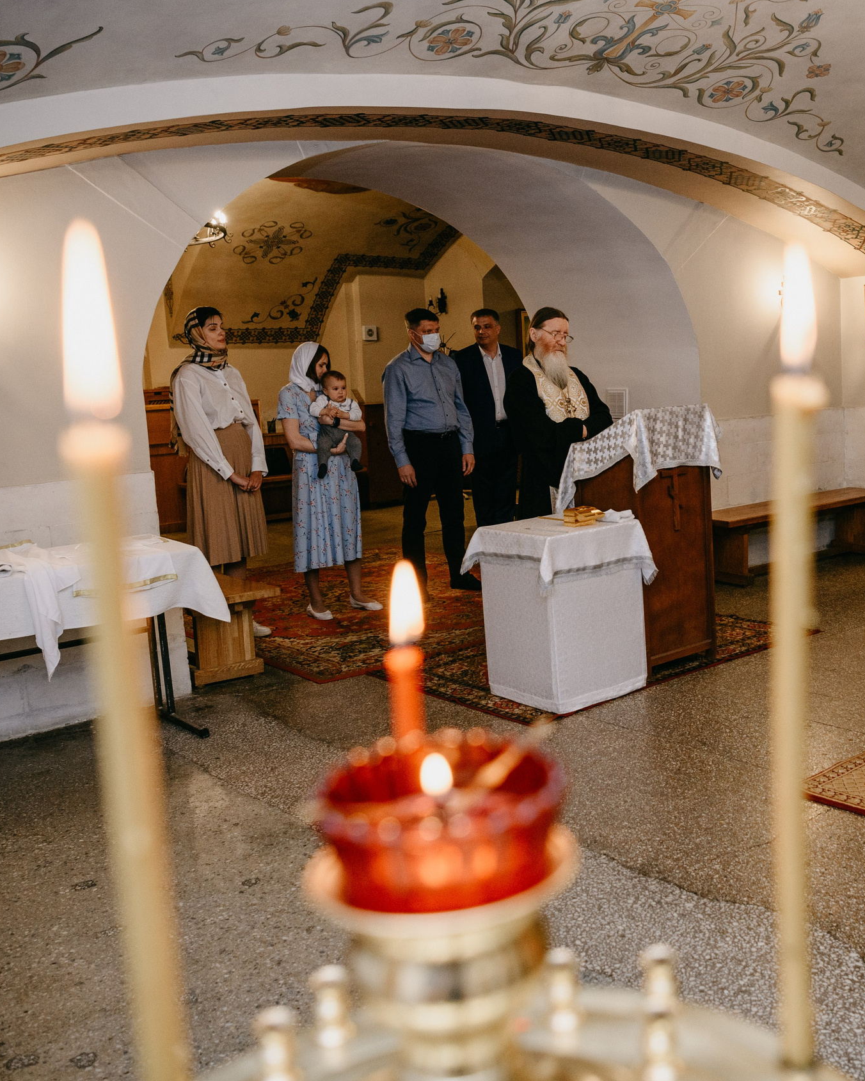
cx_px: 648
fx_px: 1120
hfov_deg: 41.0
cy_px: 537
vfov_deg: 51.5
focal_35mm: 35
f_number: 3.5
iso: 640
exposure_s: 1/160
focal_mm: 24
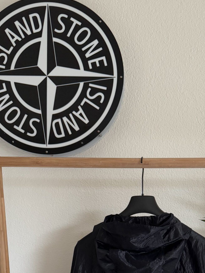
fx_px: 371
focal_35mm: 47
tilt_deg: -3.5
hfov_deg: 30.7
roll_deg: -0.4
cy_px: 245
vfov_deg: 37.8
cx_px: 132
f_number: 1.78
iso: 800
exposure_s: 1/59
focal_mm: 6.76
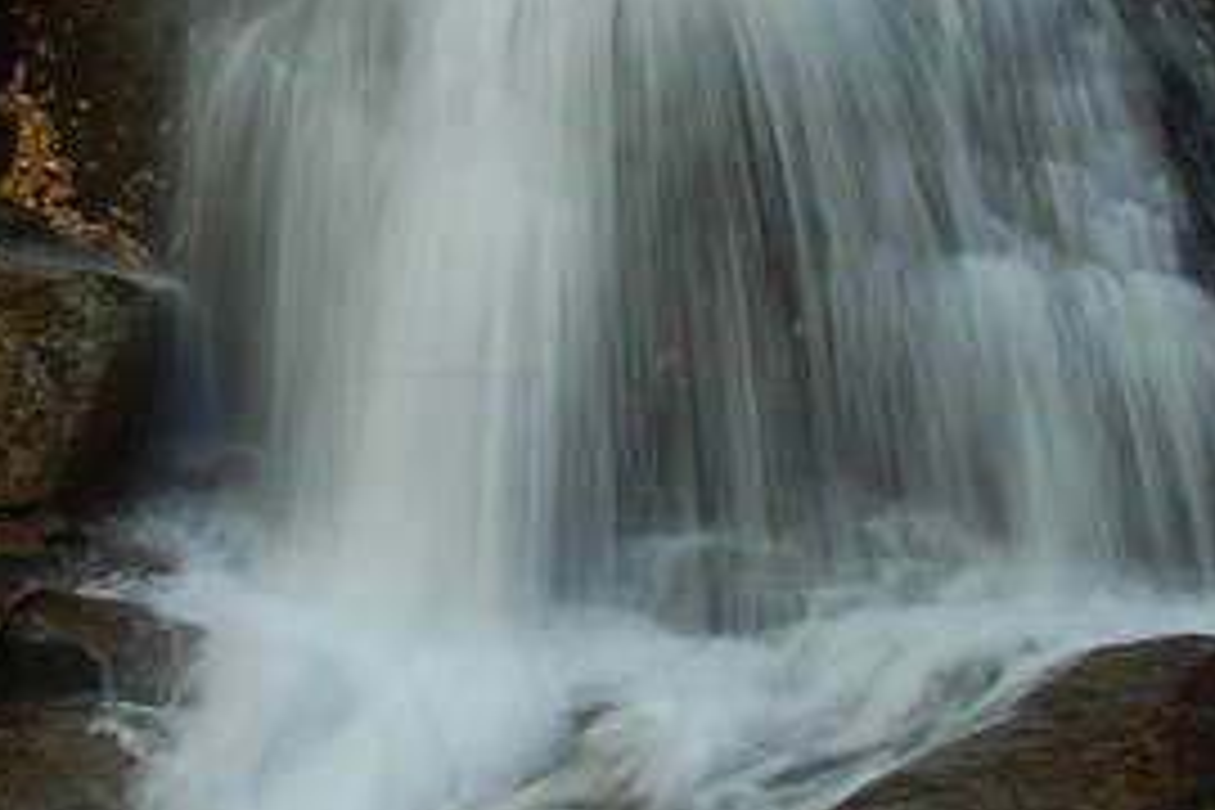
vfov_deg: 23.3
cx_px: 630
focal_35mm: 58
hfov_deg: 34.5
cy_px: 274
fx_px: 1957
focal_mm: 18
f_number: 13
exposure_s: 1/6
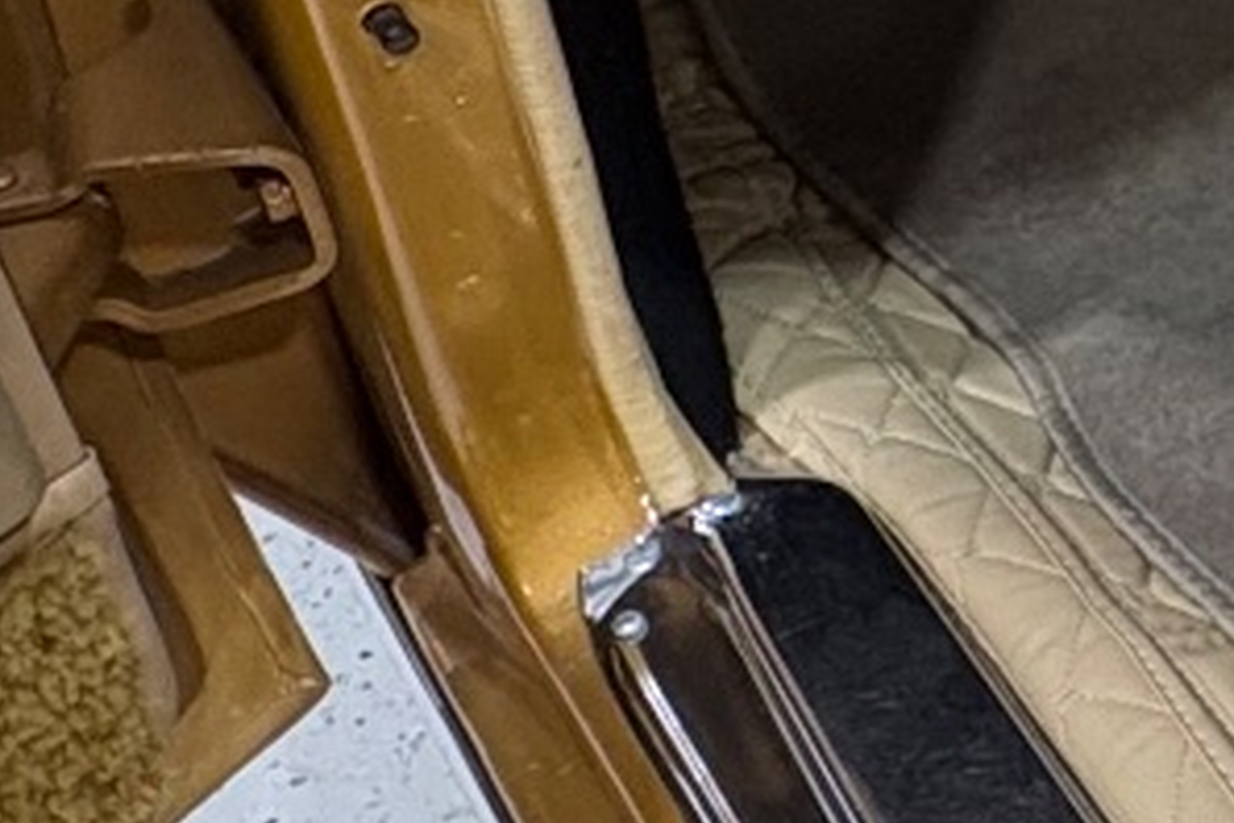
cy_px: -370
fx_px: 3222
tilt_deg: -32.6
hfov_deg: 17.0
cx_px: 2339
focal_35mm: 94
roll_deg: -3.5
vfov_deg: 13.8
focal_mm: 2.22
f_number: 2.2
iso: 200
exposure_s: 1/50
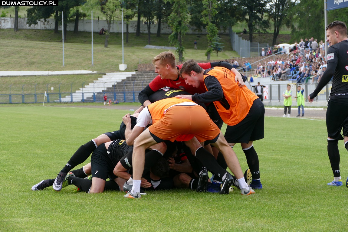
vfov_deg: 11.2
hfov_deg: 16.8
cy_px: 116
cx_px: 174
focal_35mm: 122
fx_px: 1179
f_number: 3.9
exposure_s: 1/500
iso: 200
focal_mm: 44.41
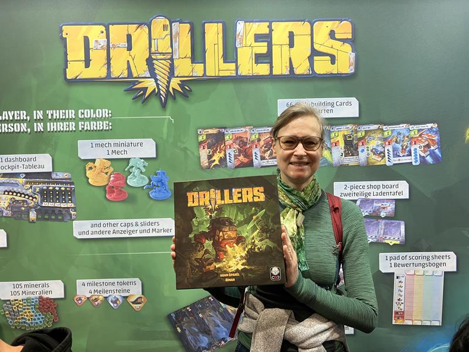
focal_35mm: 28
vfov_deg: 49.7
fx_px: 379
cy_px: 176
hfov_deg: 63.4
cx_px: 234
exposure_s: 1/50
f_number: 1.8
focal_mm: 3.99
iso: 50
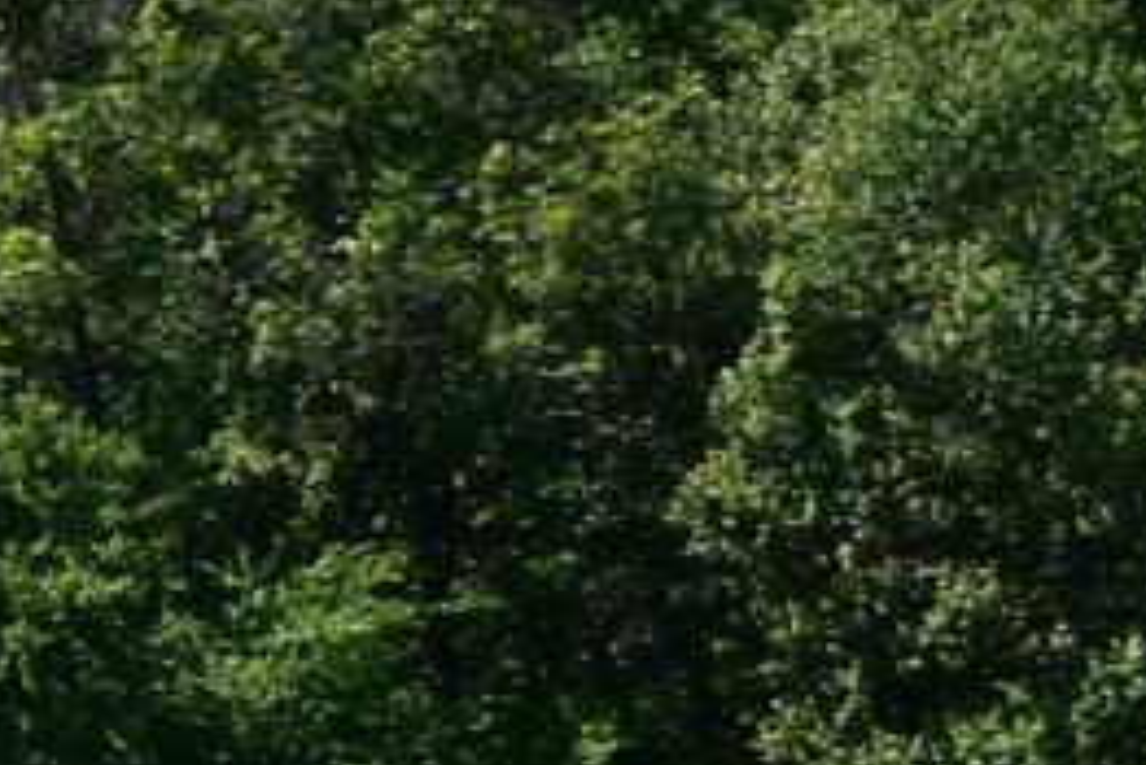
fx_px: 6720
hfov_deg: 7.5
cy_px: -133
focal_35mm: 211
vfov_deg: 6.5
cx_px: -3127
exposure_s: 1/400
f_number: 11
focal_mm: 18
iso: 400
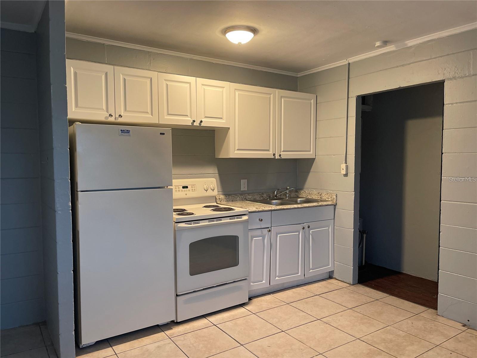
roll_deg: -0.3
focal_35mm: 26
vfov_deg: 53.1
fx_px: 358
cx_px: 238
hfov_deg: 67.3
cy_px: 179
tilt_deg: -2.5
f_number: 1.6
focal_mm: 5.1
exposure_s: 1/60
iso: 250
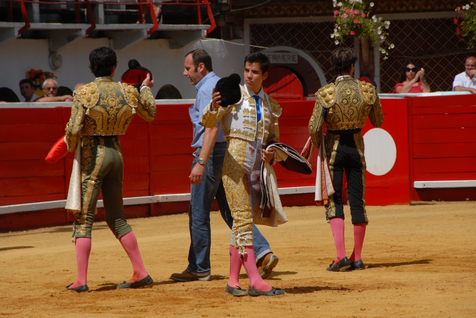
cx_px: 238
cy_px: 159
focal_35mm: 255
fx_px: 3375
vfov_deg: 5.4
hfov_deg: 8.1
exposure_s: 1/350
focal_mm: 170
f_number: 8
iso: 100
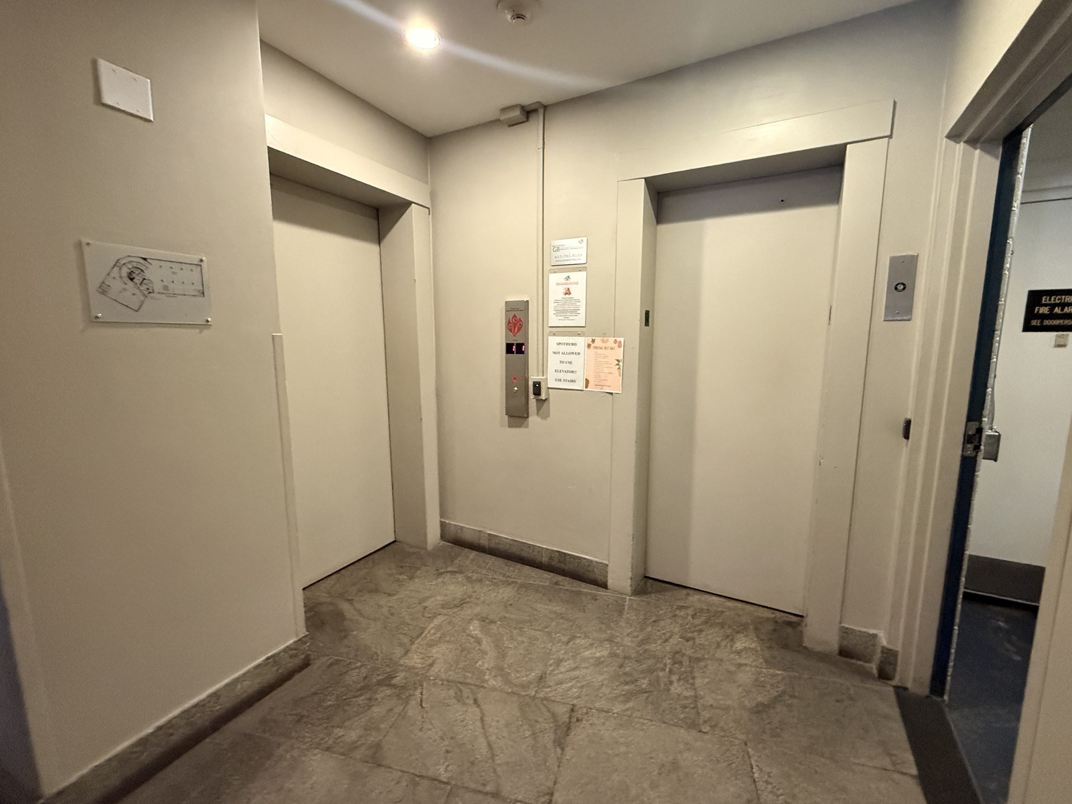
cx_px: 542
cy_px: 406
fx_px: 465
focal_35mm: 15
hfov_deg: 98.2
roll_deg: -1.0
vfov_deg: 81.8
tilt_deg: -7.2
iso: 1000
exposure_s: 1/60
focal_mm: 2.22
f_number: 2.2
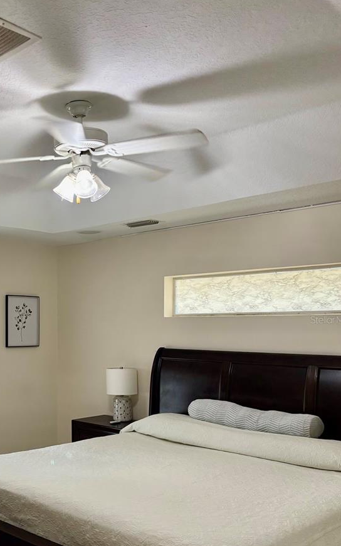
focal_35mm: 38
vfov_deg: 51.3
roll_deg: -0.5
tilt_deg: +0.0
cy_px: 319
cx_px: 73
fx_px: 565
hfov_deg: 32.7
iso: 125
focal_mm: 5.96
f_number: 1.6
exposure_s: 1/60
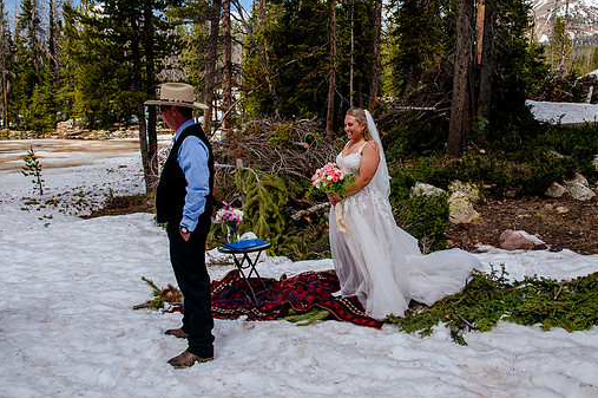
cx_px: 319
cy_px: 163
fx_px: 614
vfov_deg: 35.8
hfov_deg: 51.9
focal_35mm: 37
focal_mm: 28
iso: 200
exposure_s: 1/640
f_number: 8
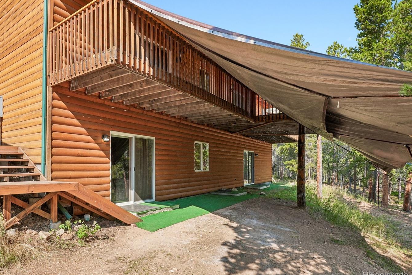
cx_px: 168
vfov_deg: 62.7
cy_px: 118
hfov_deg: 84.2
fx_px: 224
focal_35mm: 20
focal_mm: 11
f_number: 8
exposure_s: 1/125
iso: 100
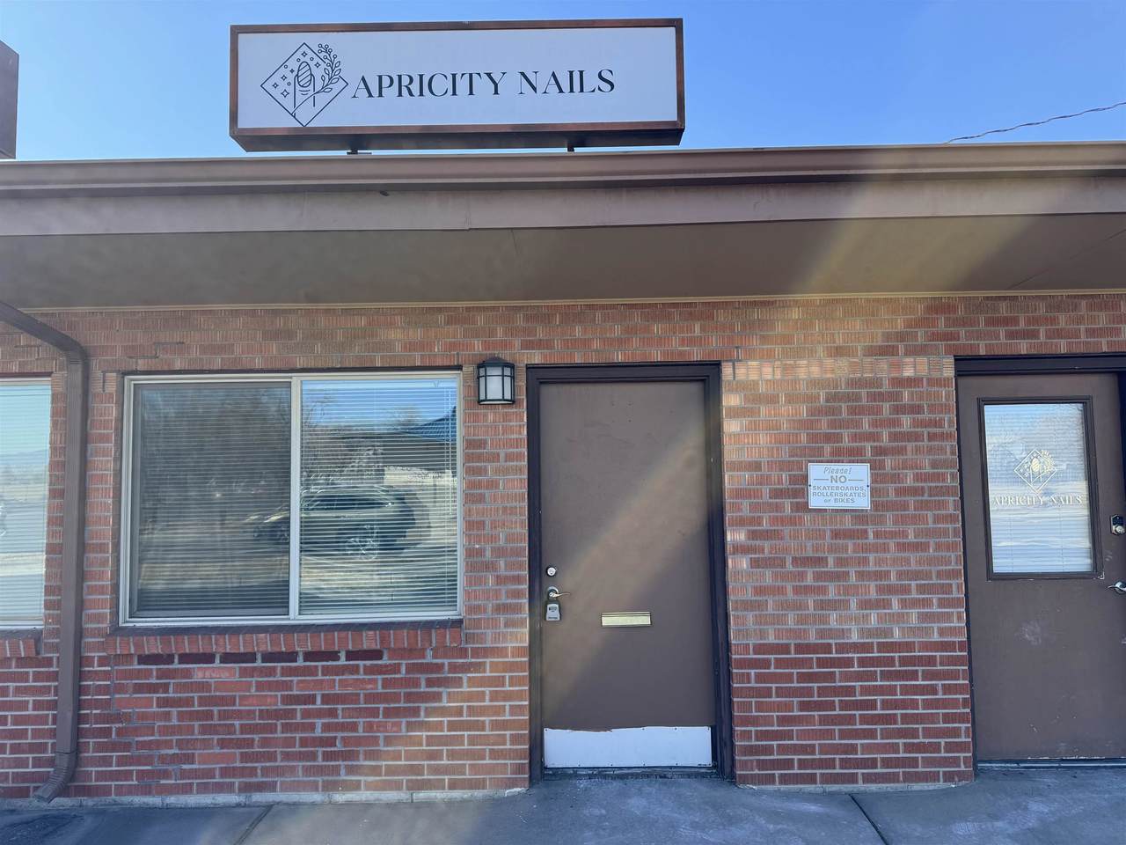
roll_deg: +0.9
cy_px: 422
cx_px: 563
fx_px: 781
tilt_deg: +3.1
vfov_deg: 56.8
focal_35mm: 24
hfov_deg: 71.6
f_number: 1.78
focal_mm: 6.76
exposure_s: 1/1026
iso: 80
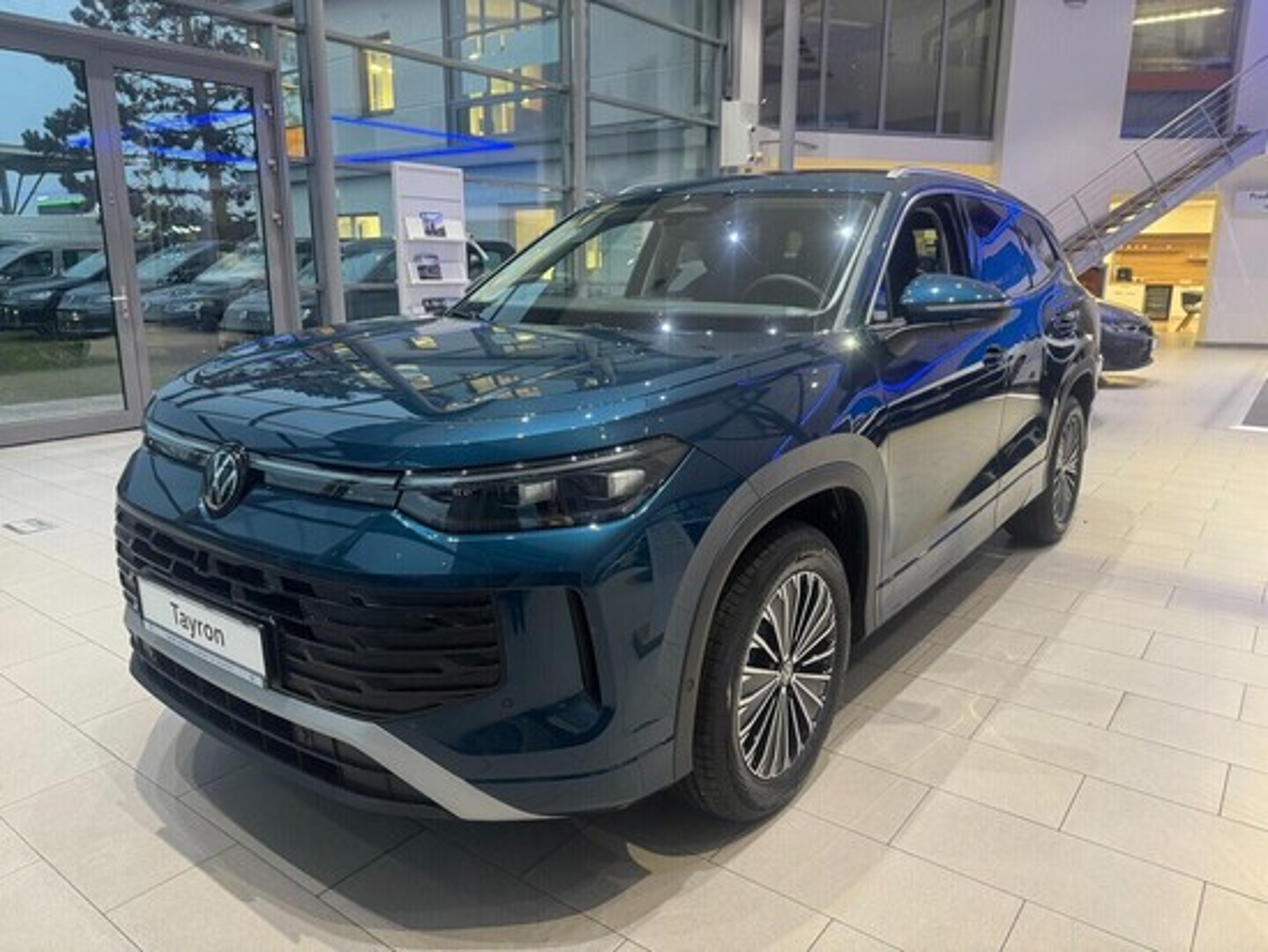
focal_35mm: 24
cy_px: 476
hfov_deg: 71.6
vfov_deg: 56.9
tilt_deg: -13.8
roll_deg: -0.8
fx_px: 880
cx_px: 634
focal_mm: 6.76
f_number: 1.78
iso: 320
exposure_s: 1/50
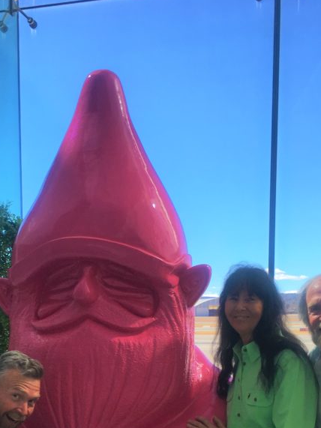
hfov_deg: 27.9
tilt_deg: -4.7
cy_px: 375
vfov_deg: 35.0
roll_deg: +1.7
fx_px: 643
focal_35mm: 52
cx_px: 120
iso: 25
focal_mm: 4.15
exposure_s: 1/381
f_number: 2.2
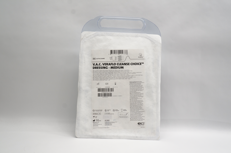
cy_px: 76
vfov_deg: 39.9
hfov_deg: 57.3
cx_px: 116
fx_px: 212
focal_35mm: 33
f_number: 8
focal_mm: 22
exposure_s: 1/40
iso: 400
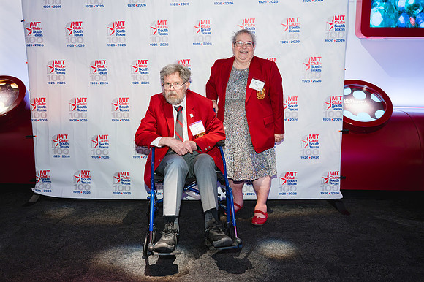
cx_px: 216
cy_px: 128
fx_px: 388
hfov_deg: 57.3
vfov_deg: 39.9
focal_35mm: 33
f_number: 3.5
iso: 4000
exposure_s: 1/200
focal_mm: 30
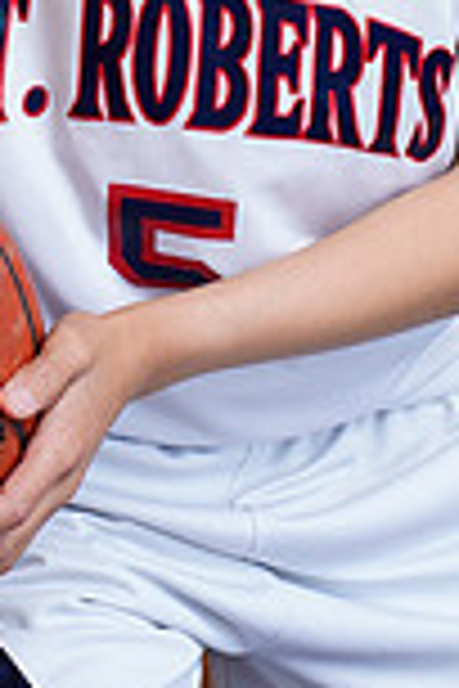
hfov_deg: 4.3
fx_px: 6177
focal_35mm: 323
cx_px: 248
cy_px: -247
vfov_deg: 6.3
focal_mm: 85
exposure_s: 1/60
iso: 200
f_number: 5.6
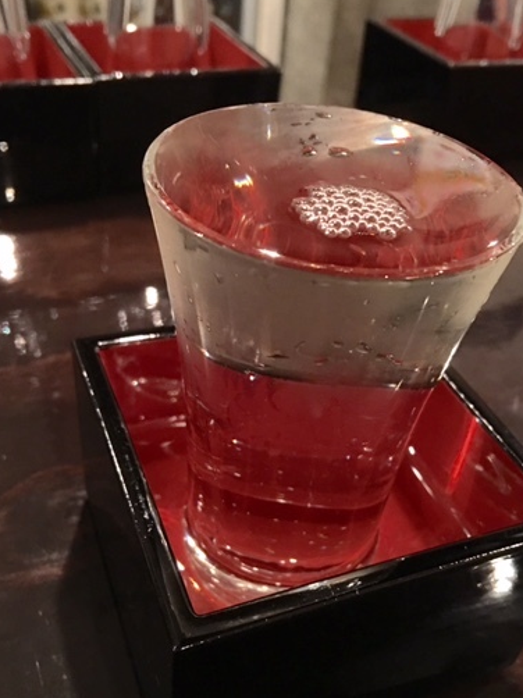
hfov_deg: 38.6
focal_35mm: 37
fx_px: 746
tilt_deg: -37.4
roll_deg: -6.2
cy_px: 371
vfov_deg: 50.1
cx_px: 275
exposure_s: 1/4
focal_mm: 4.15
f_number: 2.2
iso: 50
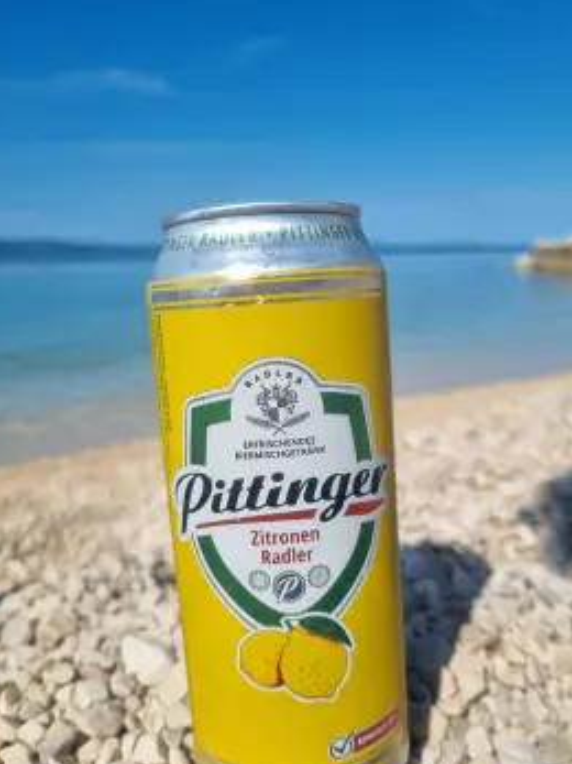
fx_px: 661
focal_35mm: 30
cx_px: 306
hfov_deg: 46.7
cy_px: 427
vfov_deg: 59.8
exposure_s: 1/4160
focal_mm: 5.4
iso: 50
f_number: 1.8
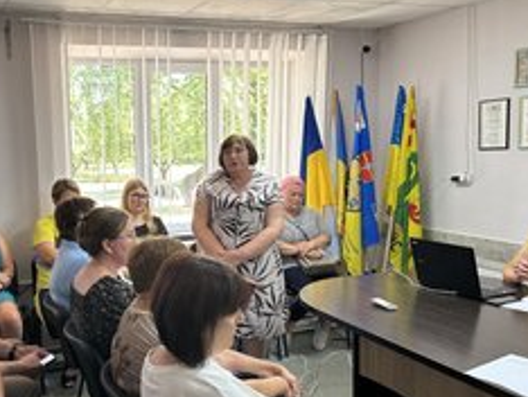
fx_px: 626
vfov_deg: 35.2
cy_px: 219
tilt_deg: -7.1
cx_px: 160
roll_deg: +1.1
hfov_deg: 44.8
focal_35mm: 41
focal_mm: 6.86
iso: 100
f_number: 1.78
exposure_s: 1/100
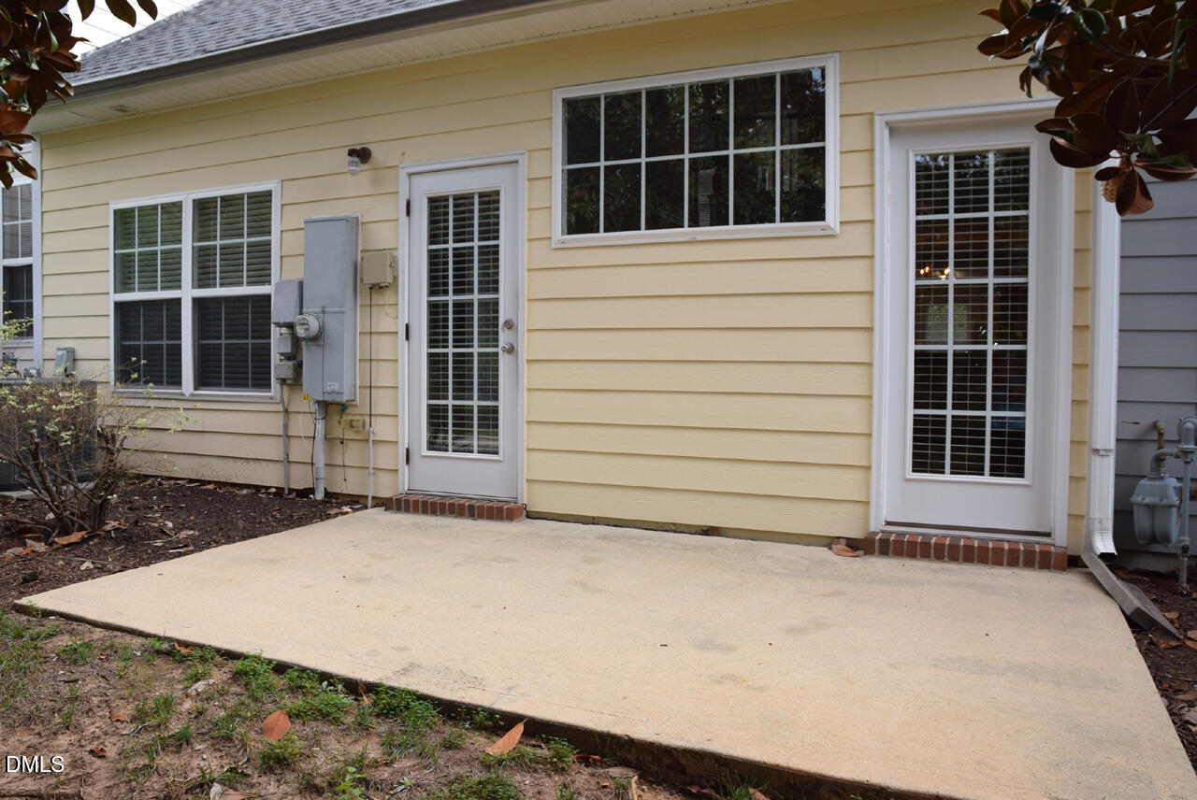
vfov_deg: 50.5
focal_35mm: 26
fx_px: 849
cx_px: 598
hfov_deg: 70.4
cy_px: 400
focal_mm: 17
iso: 280
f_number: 5.6
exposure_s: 1/125
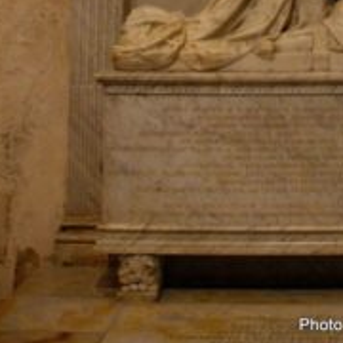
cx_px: 275
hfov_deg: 26.4
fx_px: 717
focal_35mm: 64
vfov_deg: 23.3
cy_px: -124
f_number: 3.5
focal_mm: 18
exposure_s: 1/13
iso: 1600
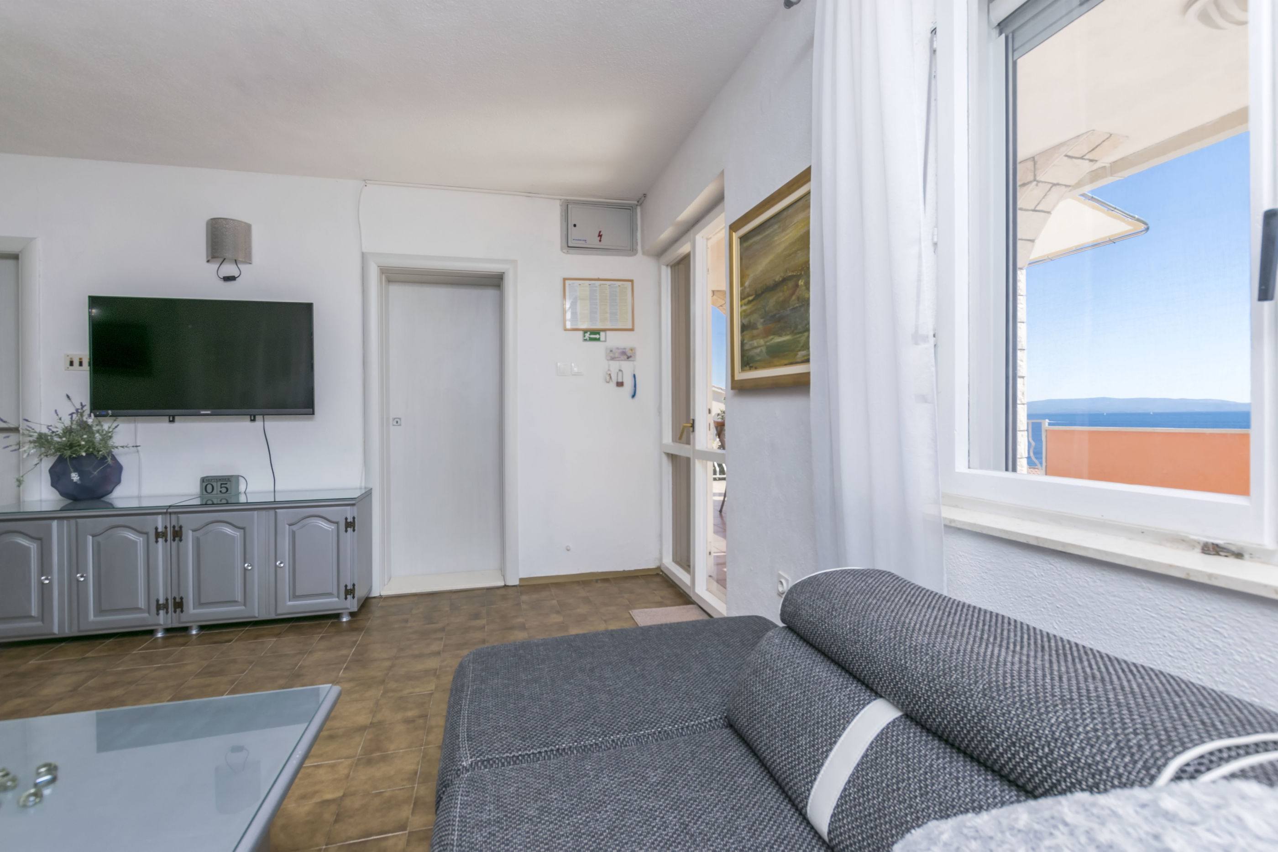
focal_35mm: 16
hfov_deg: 95.0
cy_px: 426
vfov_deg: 72.1
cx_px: 639
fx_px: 586
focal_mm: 11
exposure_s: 1/160
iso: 100
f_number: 8
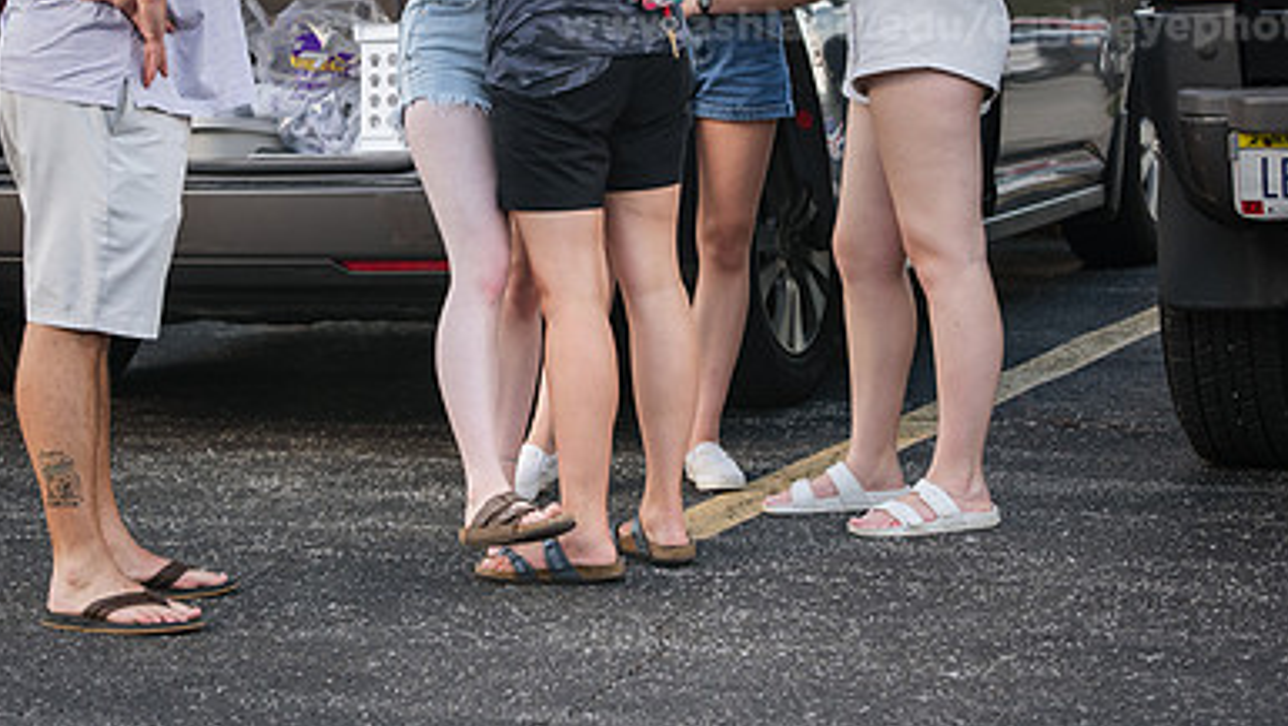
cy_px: 95
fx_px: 4579
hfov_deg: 16.0
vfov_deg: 9.0
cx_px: 408
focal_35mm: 134
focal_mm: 85
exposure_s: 1/320
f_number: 5
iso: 640
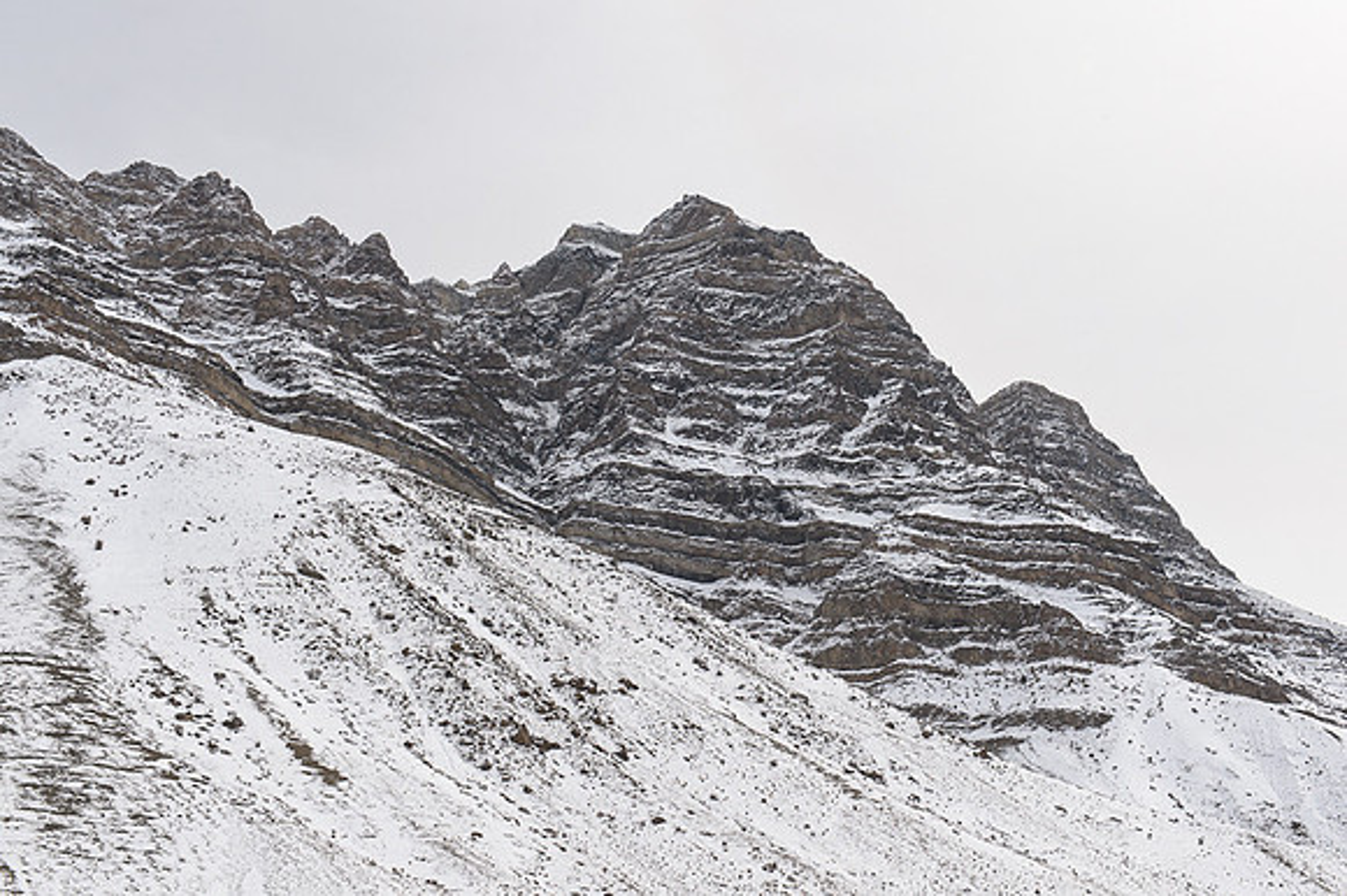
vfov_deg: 27.0
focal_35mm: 50
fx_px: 1870
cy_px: 448
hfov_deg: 39.6
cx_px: 674
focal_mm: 50
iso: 560
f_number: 14
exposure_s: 1/1250
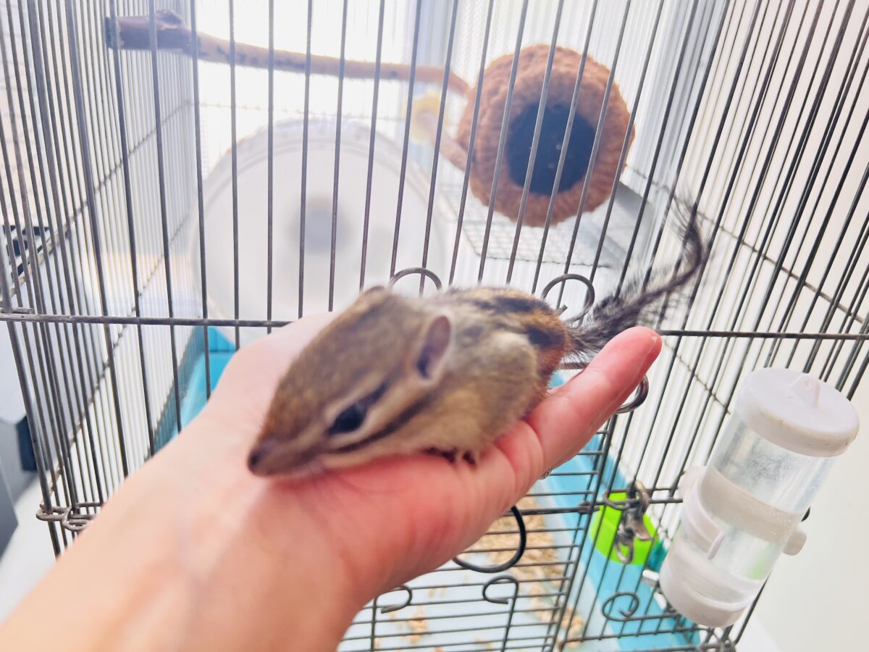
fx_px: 653
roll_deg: -7.0
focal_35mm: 26
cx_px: 434
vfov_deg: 53.1
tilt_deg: -27.3
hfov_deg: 67.3
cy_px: 326
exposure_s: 1/100
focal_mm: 5.7
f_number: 1.5
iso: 64
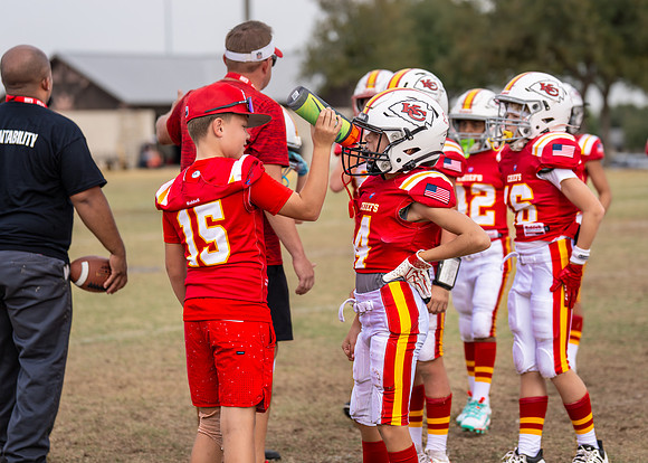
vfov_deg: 11.9
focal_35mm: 120
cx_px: 347
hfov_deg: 16.7
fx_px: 2212
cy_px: 193
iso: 160
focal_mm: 95
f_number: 2.8
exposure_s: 1/2000
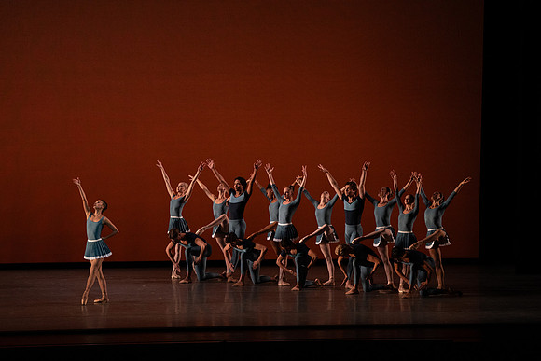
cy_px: 180
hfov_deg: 12.5
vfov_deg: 8.4
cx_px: 270
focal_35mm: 164
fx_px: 2465
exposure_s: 1/400
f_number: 9
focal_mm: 164
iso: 5000
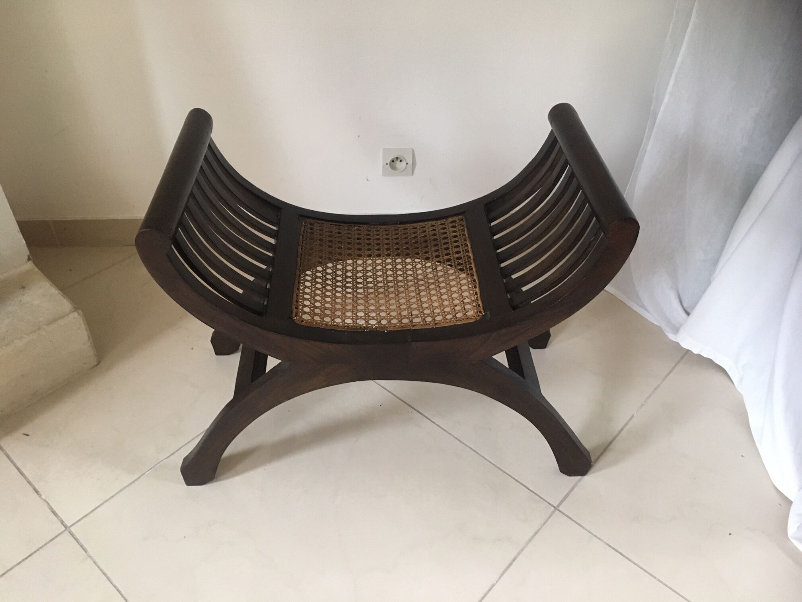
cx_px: 401
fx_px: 672
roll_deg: -1.5
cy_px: 301
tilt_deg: -40.1
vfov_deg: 48.2
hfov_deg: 61.7
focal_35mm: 29
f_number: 2.2
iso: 200
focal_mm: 4.15
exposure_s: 1/17
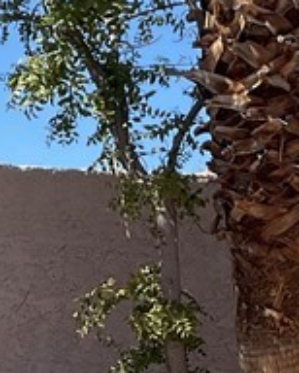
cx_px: 144
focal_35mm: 151
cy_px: 449
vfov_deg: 12.5
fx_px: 1668
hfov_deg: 10.2
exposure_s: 1/1577
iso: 16
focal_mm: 3
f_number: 1.8
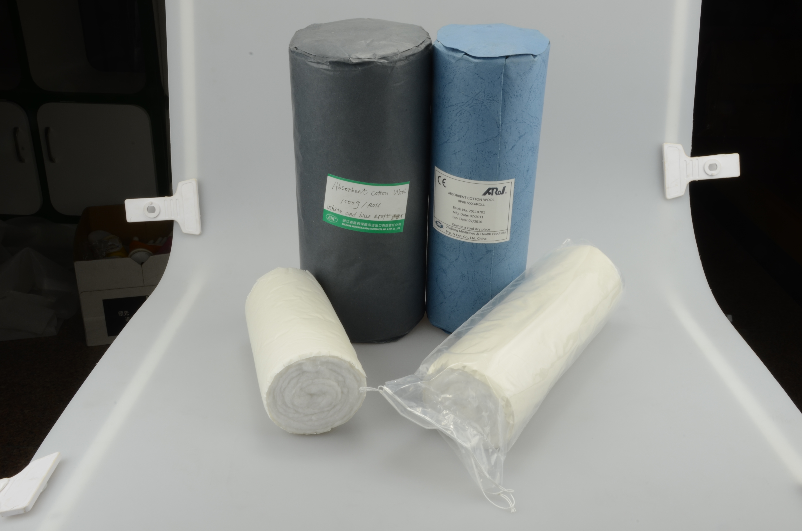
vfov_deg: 34.1
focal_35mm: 39
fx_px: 867
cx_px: 401
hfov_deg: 49.6
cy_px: 266
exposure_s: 1/2
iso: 100
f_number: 25
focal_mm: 26
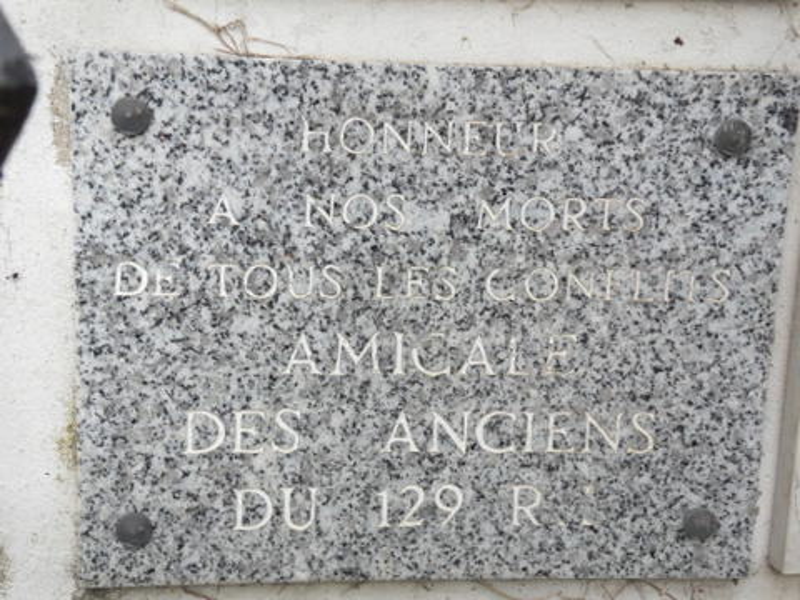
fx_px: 1156
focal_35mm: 50
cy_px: 300
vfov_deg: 29.1
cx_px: 400
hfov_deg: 38.2
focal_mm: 9
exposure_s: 1/60
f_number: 4.5
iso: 100
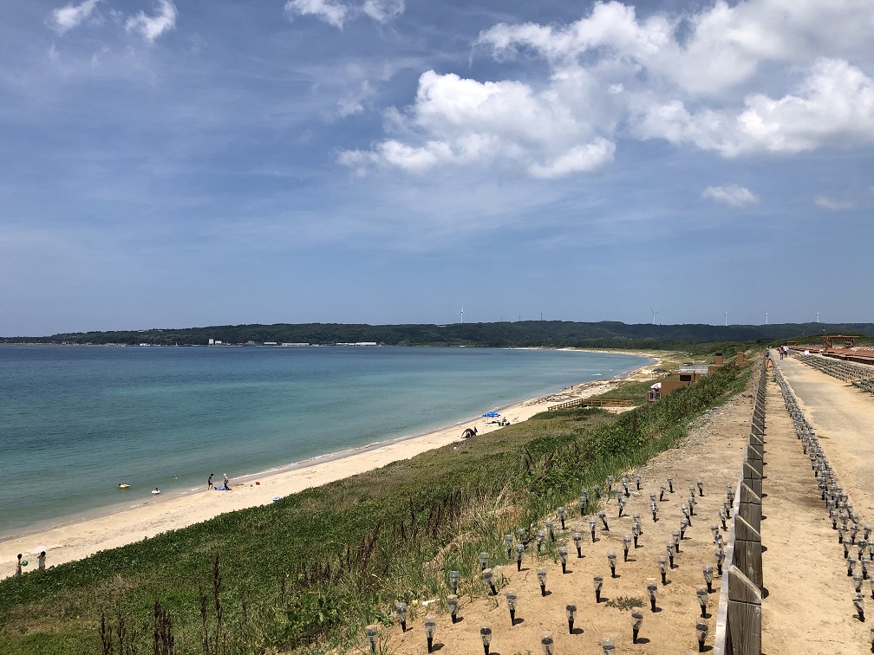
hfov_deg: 63.4
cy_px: 328
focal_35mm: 28
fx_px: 707
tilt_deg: +2.9
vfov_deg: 49.7
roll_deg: -0.5
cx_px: 437
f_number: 1.8
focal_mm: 3.99
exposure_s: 1/3205
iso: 20
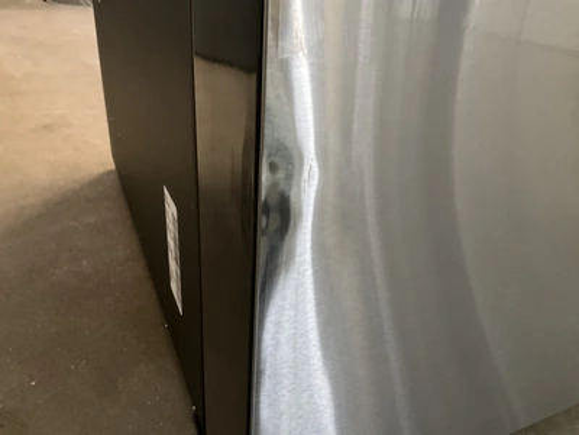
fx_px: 485
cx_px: 290
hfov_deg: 61.7
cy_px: 218
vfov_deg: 48.2
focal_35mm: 29
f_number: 1.8
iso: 250
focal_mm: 3
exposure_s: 1/30
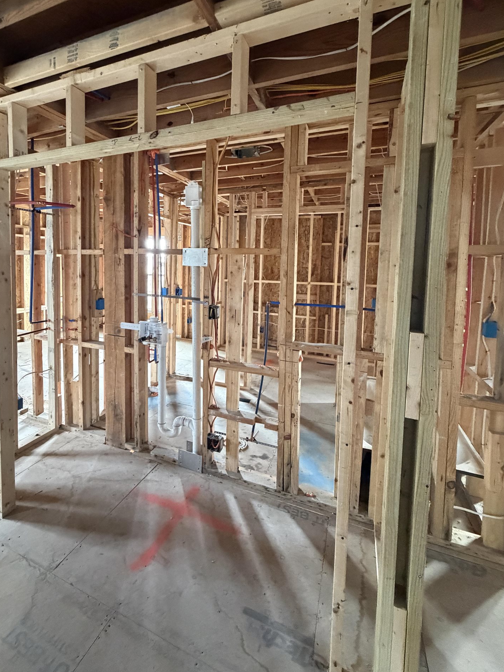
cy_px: 286
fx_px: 330
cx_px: 201
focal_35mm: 17
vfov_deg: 90.4
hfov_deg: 73.9
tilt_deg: -3.8
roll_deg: -1.9
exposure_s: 1/60
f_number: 2.2
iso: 800
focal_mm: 2.22
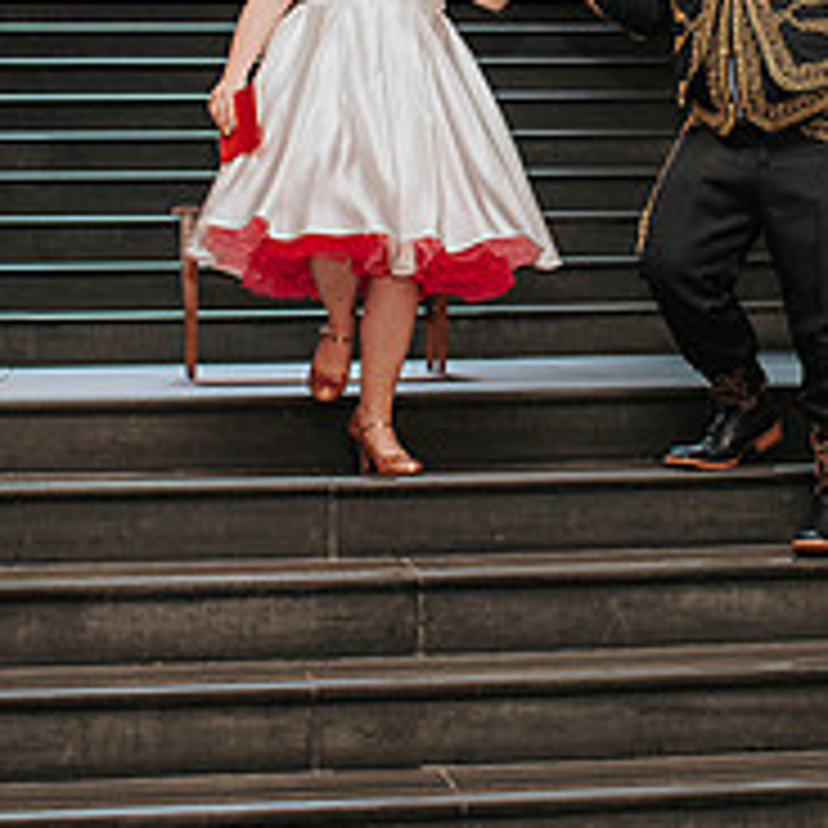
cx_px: 542
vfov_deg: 16.7
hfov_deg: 16.9
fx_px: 2787
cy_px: 76
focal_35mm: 103
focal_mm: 35
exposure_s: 1/200
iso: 1000
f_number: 3.2
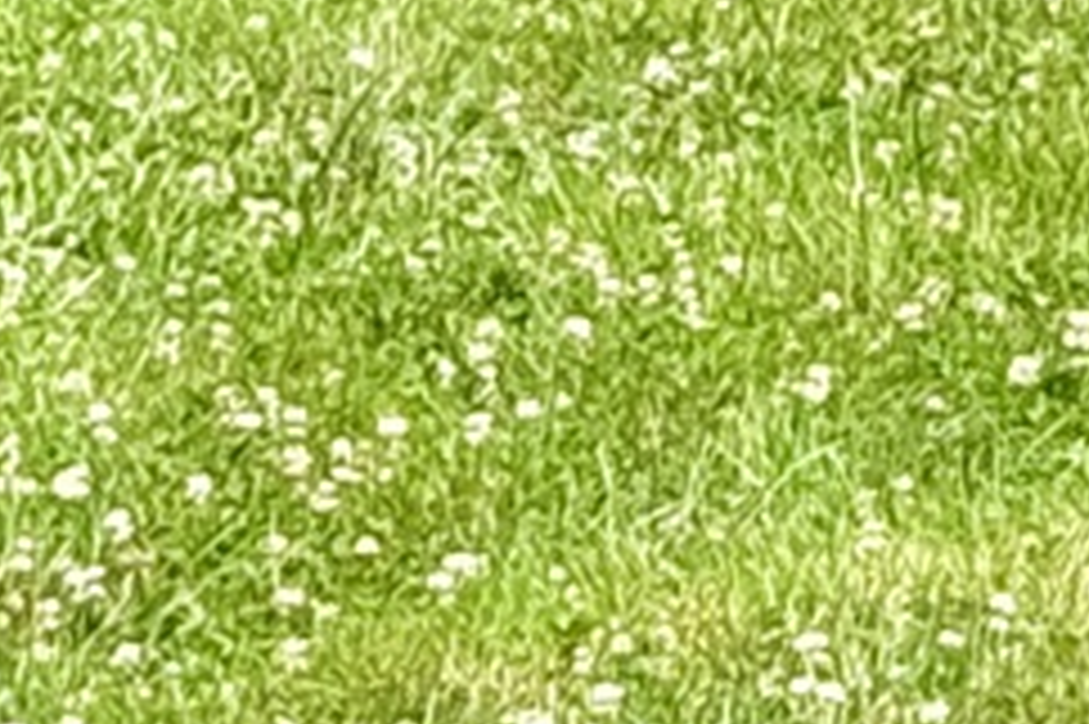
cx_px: 2844
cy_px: -1511
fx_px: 11970
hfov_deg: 5.0
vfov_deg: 3.4
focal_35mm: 396
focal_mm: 6.76
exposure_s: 1/1287
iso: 64
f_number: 1.78
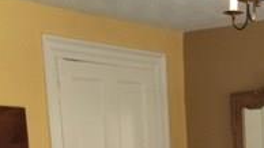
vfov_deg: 10.5
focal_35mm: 104
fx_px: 728
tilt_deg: -12.2
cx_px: 237
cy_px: 311
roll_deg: +0.9
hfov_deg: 20.2
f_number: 2.2
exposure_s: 1/30
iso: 50
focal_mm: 4.15
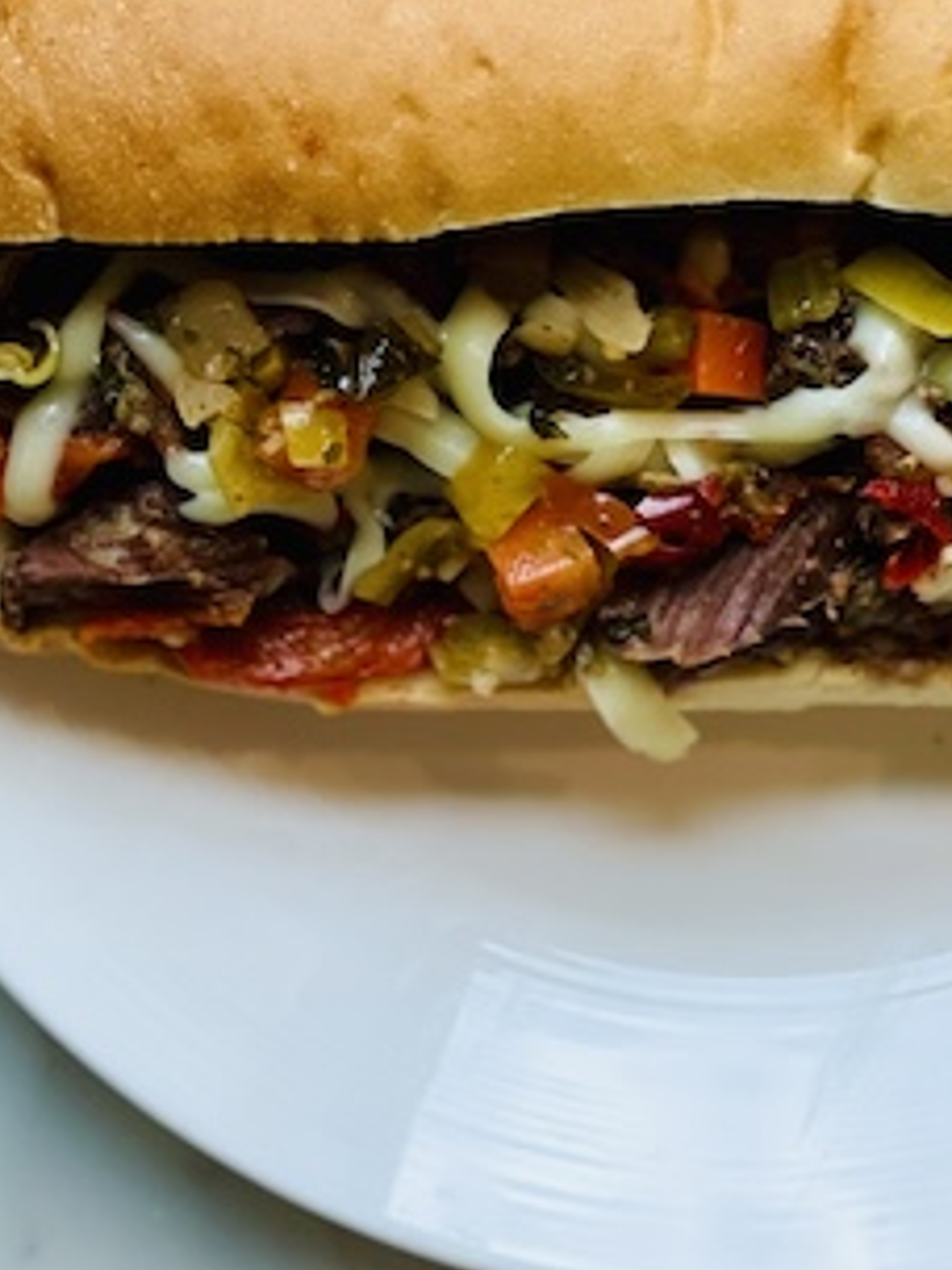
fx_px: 4180
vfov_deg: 17.2
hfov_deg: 12.9
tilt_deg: -88.1
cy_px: 399
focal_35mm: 114
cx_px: 764
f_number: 2
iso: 50
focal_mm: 6
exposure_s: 1/120
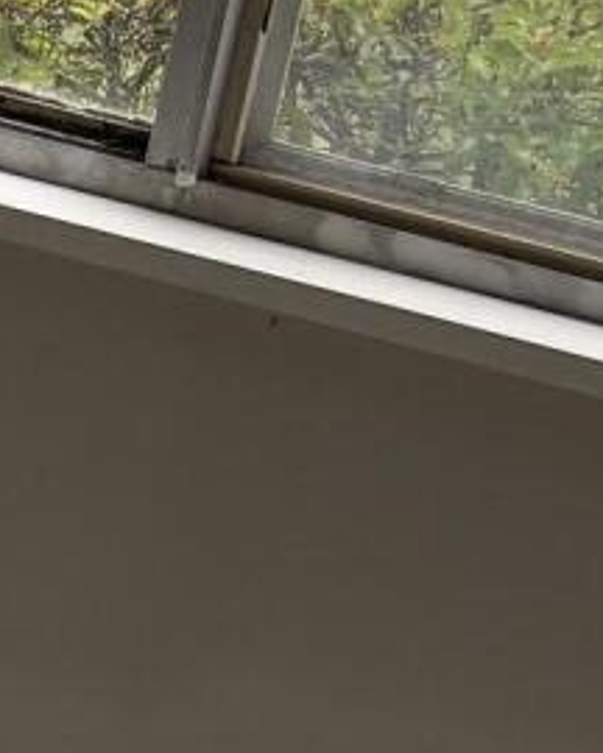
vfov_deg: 10.0
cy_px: 1068
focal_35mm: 188
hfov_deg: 7.8
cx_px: -704
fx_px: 4194
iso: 80
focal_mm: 5.96
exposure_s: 1/60
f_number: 1.6
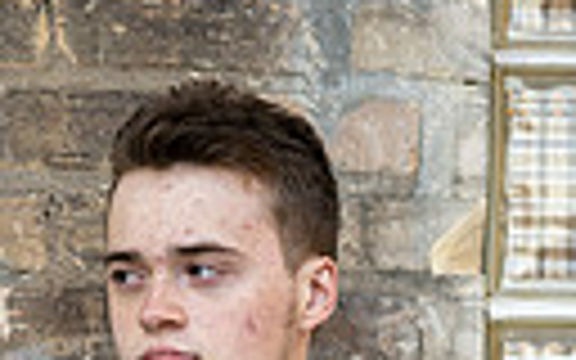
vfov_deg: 4.2
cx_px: 243
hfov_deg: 6.9
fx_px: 4772
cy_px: 882
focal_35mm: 304
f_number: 1.8
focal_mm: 85
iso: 100
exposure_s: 1/160
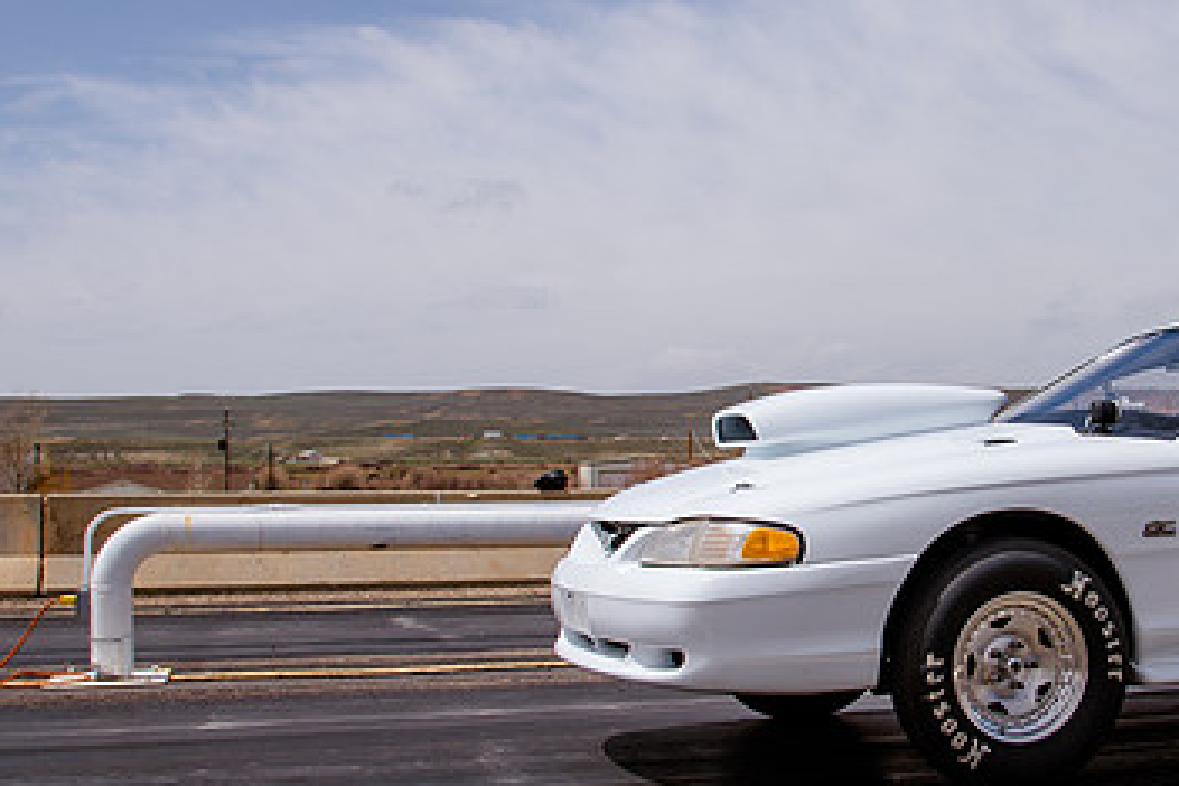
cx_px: 869
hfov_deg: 36.7
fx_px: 1736
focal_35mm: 53
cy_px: 437
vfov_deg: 25.5
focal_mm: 24
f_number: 10
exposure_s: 1/500
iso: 200
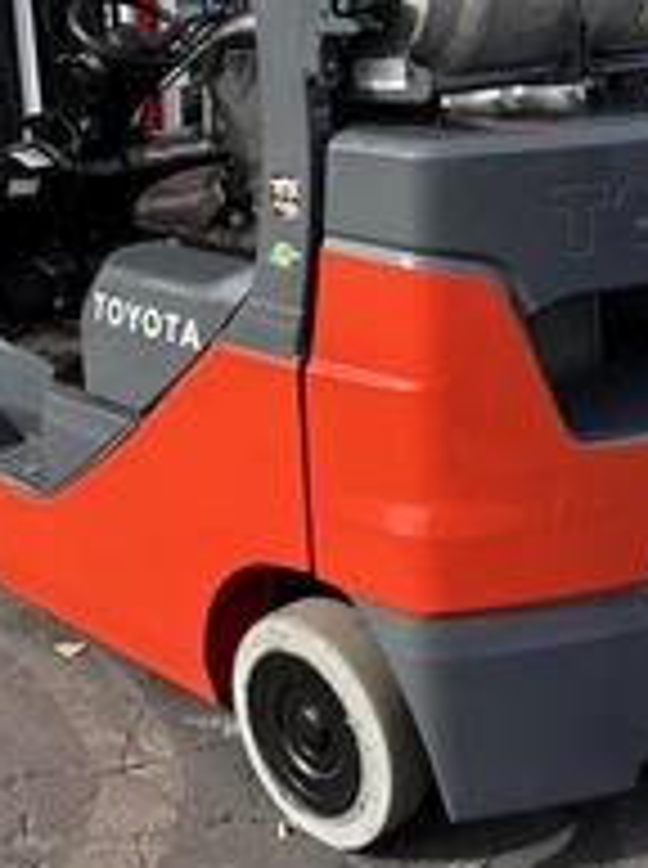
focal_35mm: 54
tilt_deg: -2.7
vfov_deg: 34.2
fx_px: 1352
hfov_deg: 26.9
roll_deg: +2.1
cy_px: 139
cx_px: 297
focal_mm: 5.96
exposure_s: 1/1287
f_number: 1.6
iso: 50
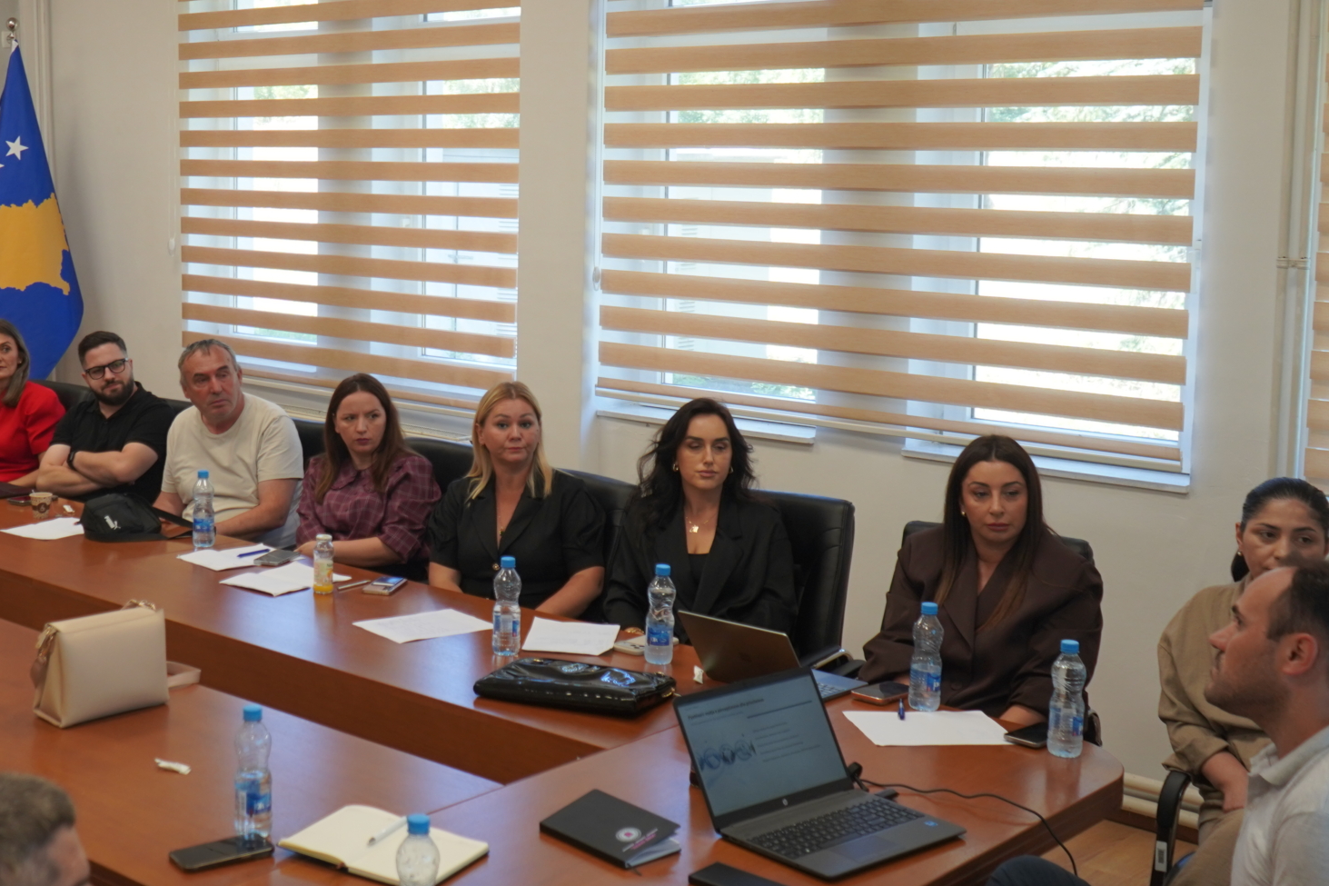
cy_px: 332
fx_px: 1809
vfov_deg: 27.4
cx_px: 365
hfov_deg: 39.5
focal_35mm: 49
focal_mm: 28
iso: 640
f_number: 4
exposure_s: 1/160
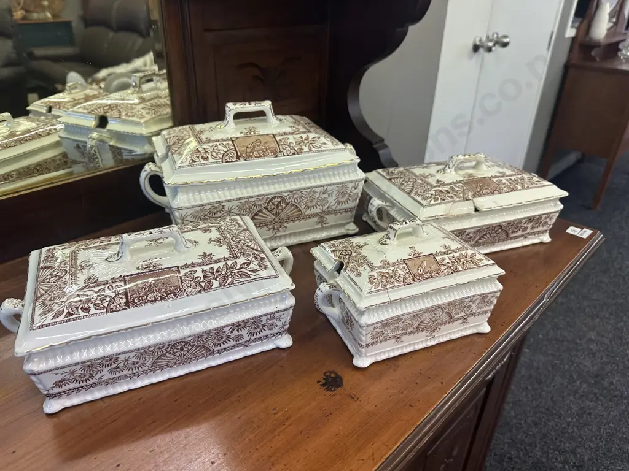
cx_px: 314
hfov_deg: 71.6
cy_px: 236
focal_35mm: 24
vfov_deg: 56.8
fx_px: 436
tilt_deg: -29.5
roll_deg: -0.4
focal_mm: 6.86
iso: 125
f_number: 1.78
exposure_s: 1/100
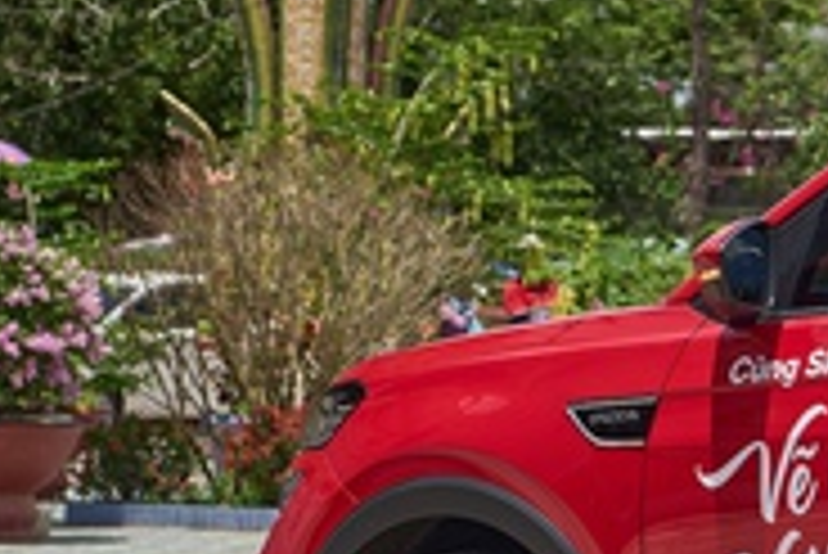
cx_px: 1404
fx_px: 5819
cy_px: 342
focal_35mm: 253
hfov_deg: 7.9
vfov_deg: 5.4
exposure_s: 1/2500
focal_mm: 47
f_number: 4
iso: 100
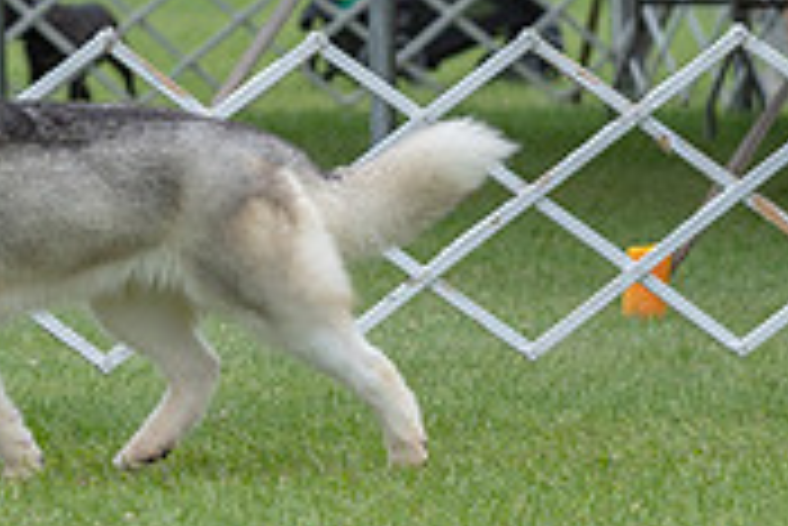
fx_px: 11851
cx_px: -239
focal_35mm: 541
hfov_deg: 3.8
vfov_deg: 2.5
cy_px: -155
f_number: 4.5
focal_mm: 109
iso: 400
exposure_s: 1/1250
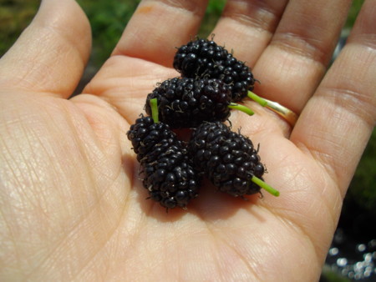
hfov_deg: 56.8
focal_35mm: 32
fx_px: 348
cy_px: 141
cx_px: 188
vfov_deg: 44.2
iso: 100
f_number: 3.5
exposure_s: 1/1280
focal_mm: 5.8
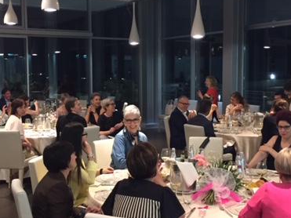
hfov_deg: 38.2
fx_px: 420
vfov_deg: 29.1
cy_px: 103
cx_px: 138
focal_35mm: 50
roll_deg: -1.2
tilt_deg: -6.5
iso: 250
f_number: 2.2
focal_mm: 4.15
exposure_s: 1/20
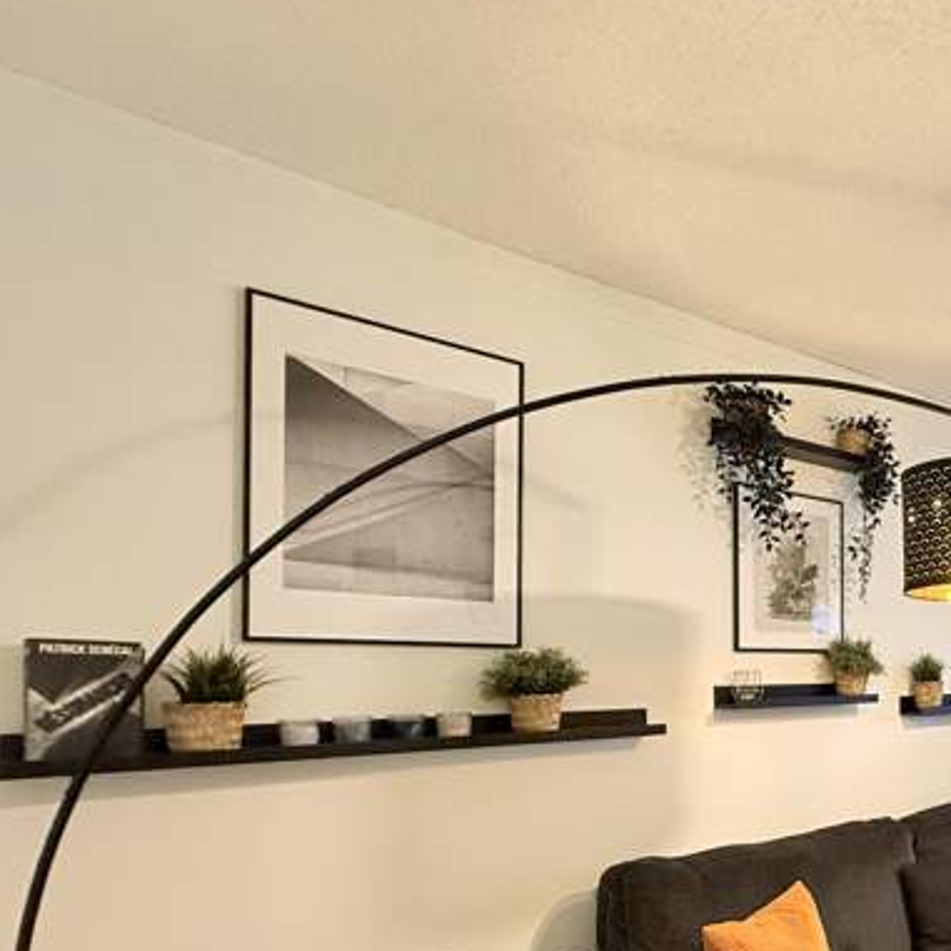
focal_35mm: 26
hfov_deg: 48.0
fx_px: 808
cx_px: 991
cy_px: 674
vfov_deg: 58.8
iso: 400
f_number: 2.2
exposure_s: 1/60
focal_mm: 2.22
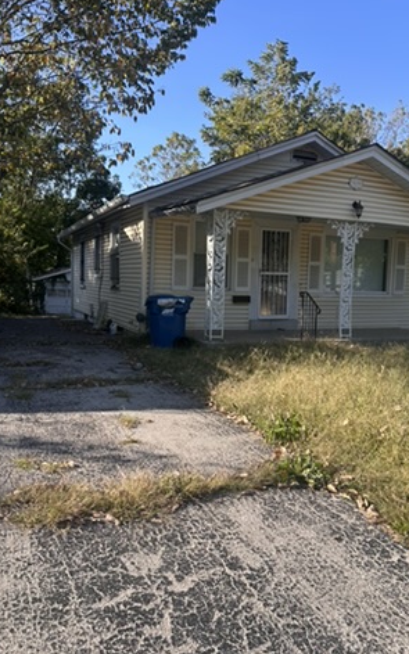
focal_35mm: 28
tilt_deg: -1.2
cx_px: 209
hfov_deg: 44.5
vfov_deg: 66.5
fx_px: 499
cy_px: 330
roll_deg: -3.8
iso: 50
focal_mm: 5.7
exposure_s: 1/1724
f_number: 1.5
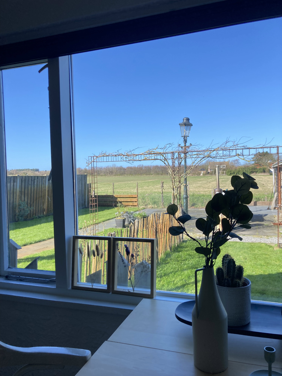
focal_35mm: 28
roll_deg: +2.4
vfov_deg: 63.4
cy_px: 188
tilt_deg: -1.8
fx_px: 304
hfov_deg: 49.7
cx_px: 141
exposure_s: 1/326
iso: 20
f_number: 1.8
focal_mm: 3.99
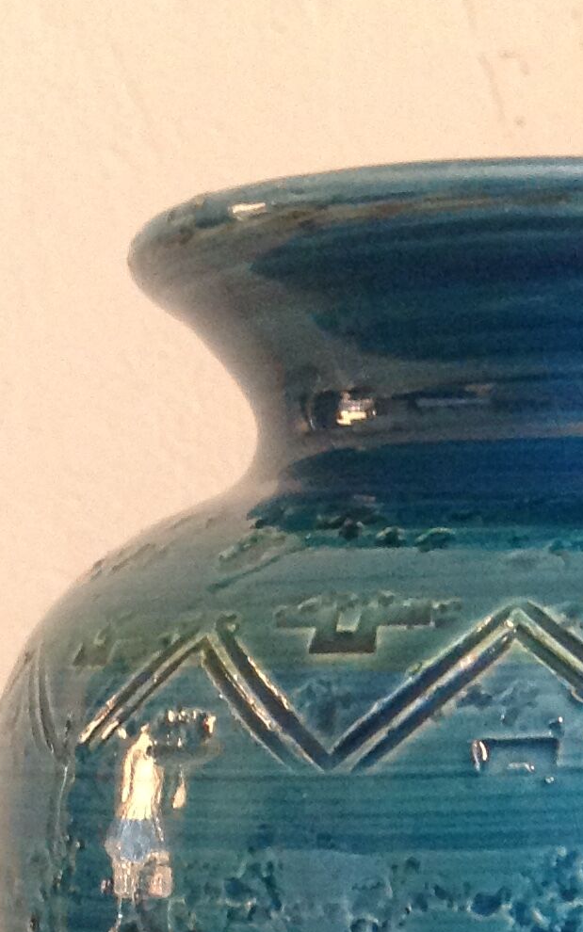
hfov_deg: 13.3
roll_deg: +1.2
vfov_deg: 20.3
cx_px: 595
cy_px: 1063
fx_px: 2465
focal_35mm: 97
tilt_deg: -8.3
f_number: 2.4
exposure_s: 1/15
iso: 250
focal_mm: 4.28
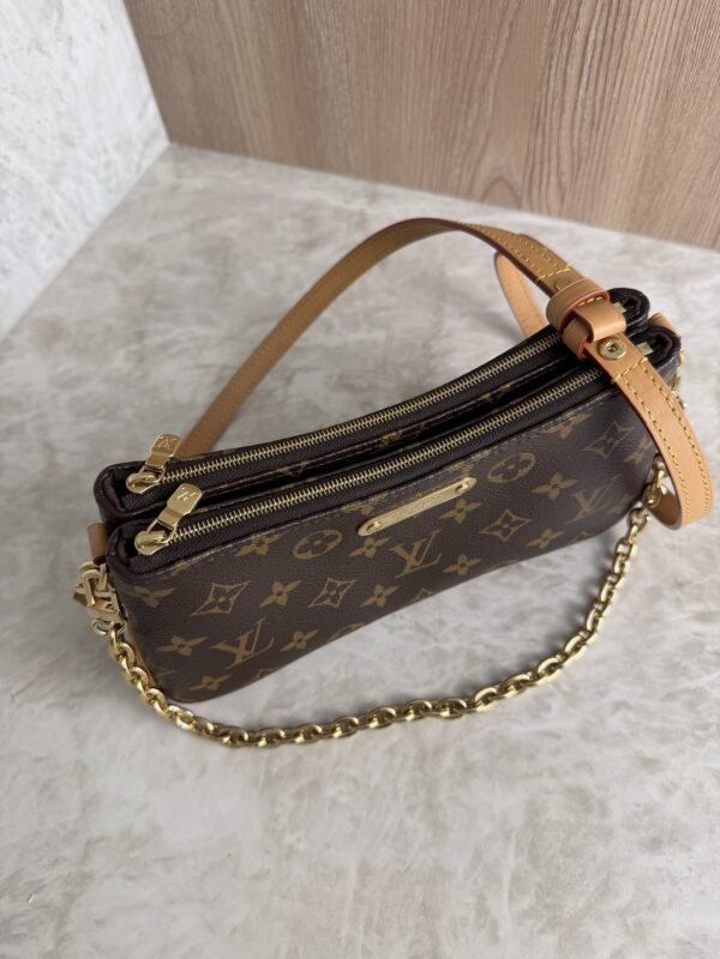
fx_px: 666
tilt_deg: -58.1
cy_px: 480
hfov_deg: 56.8
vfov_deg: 71.6
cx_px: 360
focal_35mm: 24
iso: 64
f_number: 1.78
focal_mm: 6.76
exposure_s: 1/120
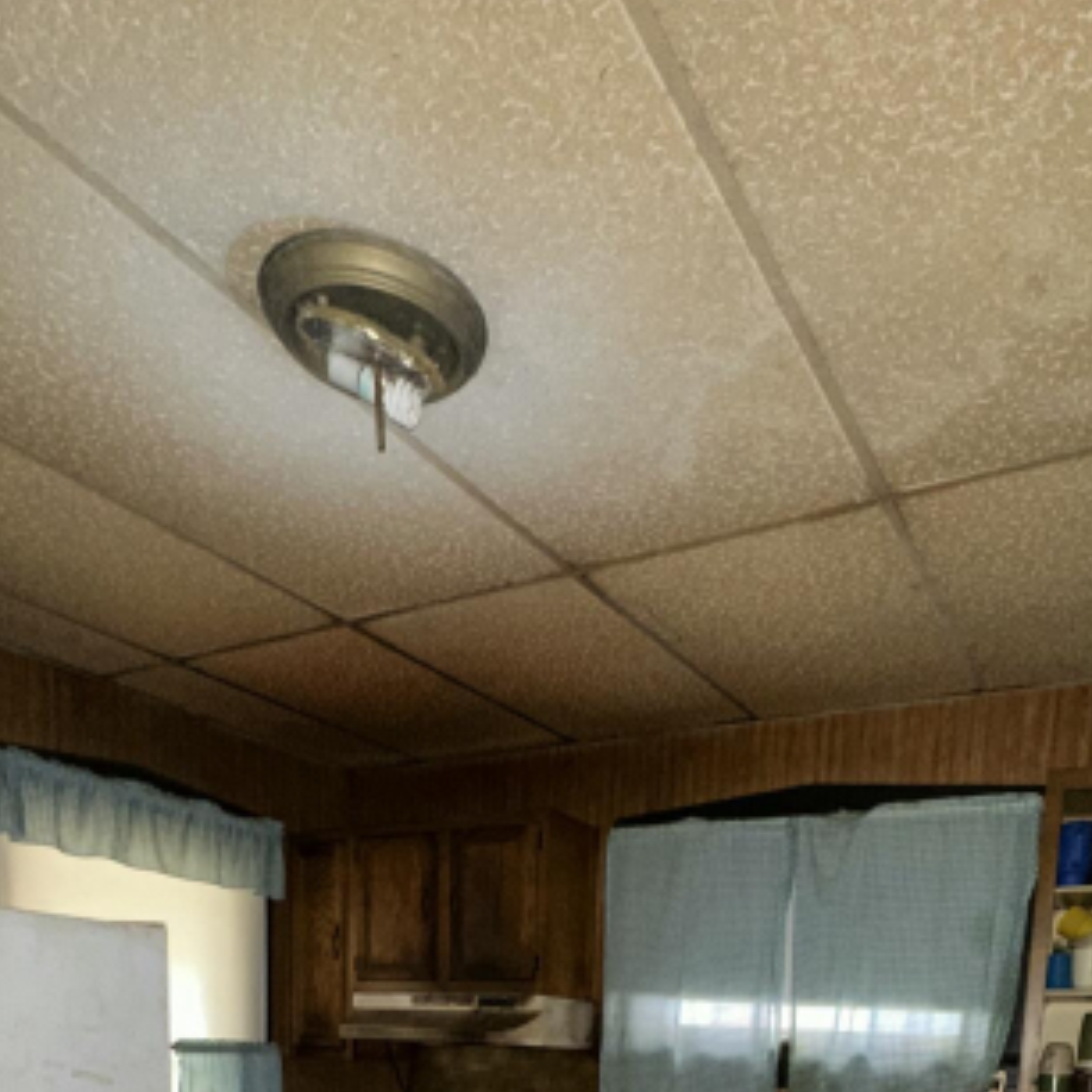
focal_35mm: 27
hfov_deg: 59.0
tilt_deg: -7.3
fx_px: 964
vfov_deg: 45.7
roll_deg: -2.2
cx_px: 585
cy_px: 1176
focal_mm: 2.22
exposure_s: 1/16
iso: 320
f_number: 2.2
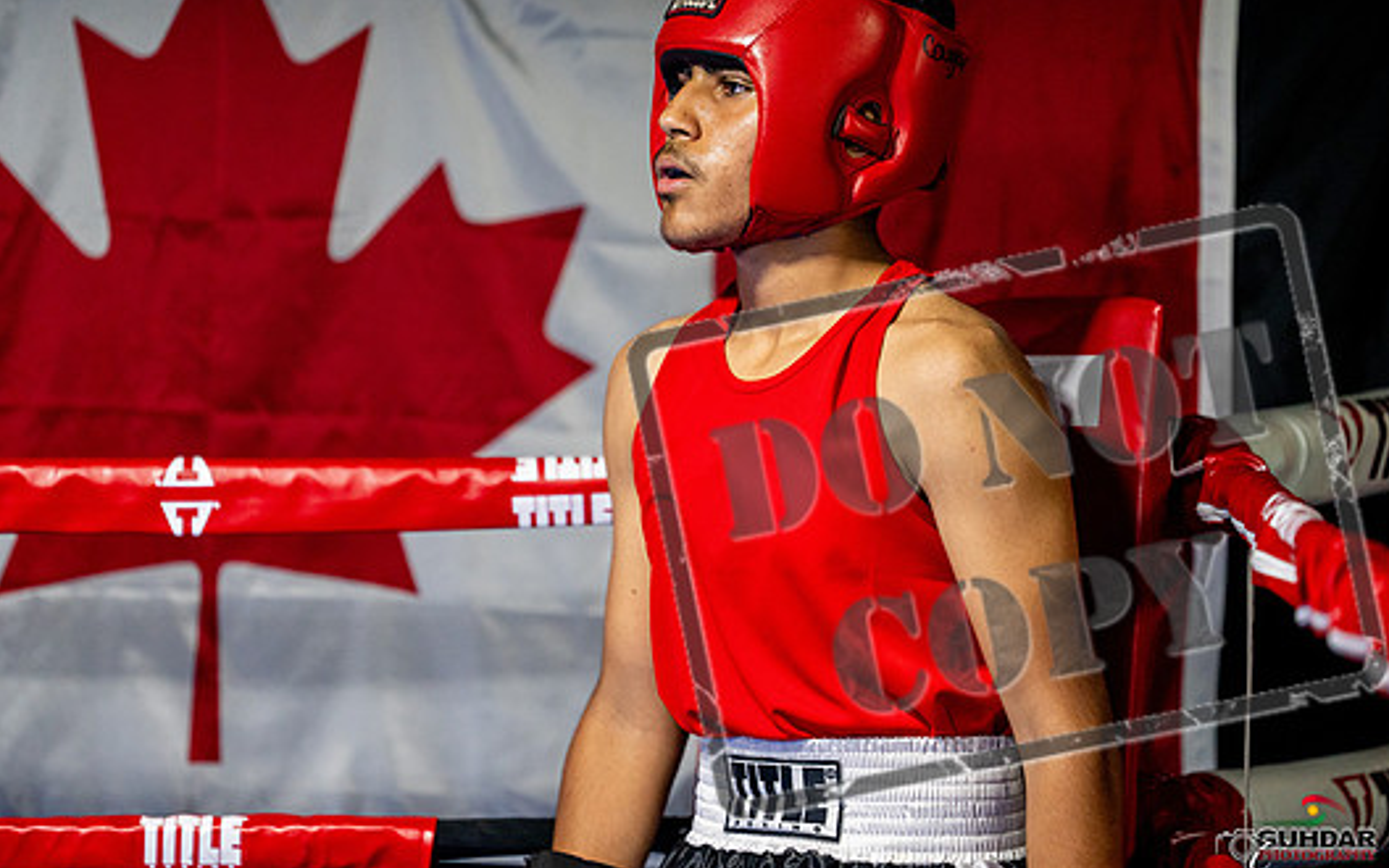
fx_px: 6360
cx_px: 634
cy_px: 377
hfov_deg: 12.5
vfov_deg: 7.8
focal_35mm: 168
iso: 4000
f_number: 2
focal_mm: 150
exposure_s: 1/800
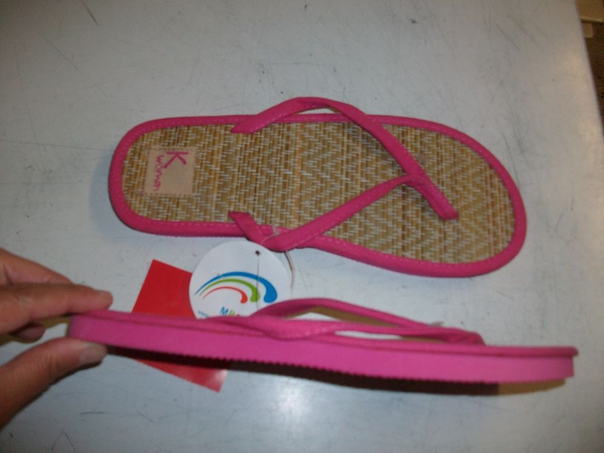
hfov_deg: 56.8
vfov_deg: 44.2
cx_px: 302
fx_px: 558
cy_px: 226
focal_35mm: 32
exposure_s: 1/40
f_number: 2.9
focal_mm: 5.7
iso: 125
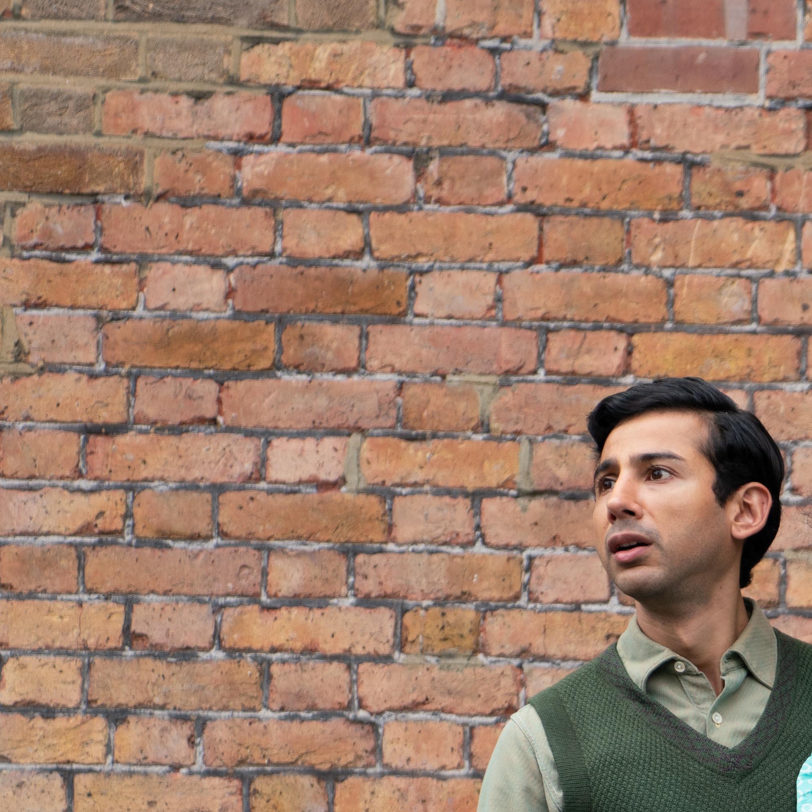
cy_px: 988
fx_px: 6343
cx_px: 1295
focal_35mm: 239
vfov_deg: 7.3
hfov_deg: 7.2
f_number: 2.8
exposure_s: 1/800
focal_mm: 70
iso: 250
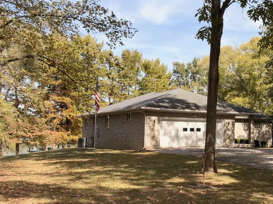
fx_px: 363
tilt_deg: +1.9
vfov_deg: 31.4
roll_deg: +0.3
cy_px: 124
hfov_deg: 39.4
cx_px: 223
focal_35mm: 46
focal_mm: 6.93
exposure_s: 1/1678
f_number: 1.8
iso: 80
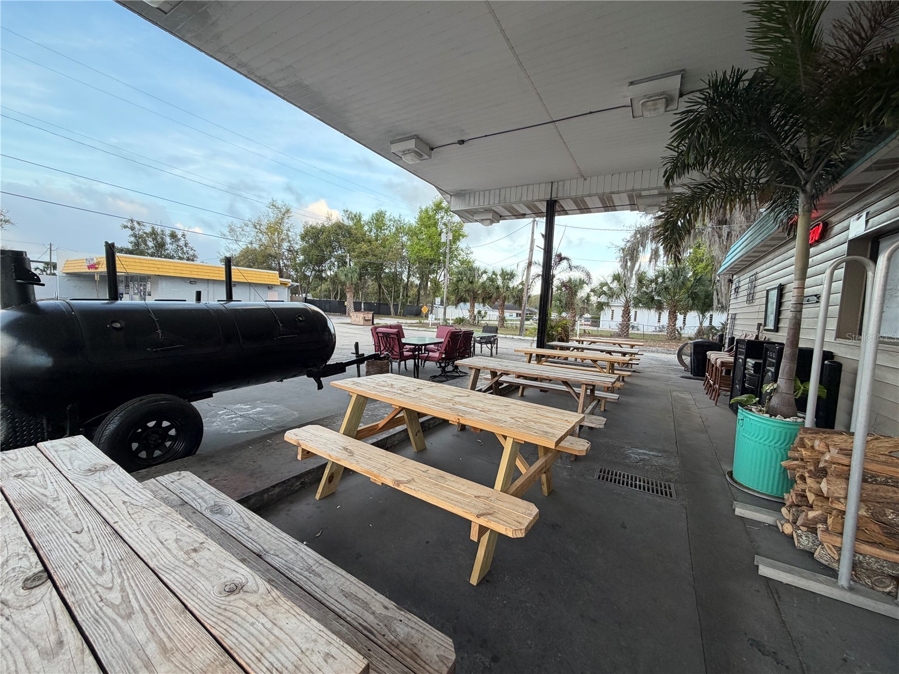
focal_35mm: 14
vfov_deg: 85.7
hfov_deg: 102.1
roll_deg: -3.5
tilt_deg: -5.4
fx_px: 364
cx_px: 450
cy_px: 337
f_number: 2.2
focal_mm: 2.22
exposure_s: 1/121
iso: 80
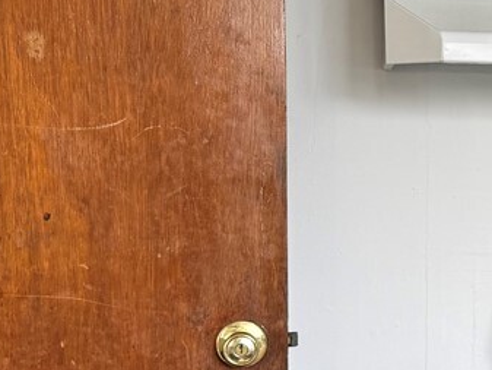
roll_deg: -0.5
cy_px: 246
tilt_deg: -4.5
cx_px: 750
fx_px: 1621
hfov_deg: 15.8
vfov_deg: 13.0
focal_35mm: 114
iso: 64
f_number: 1.78
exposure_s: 1/120
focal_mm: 6.76
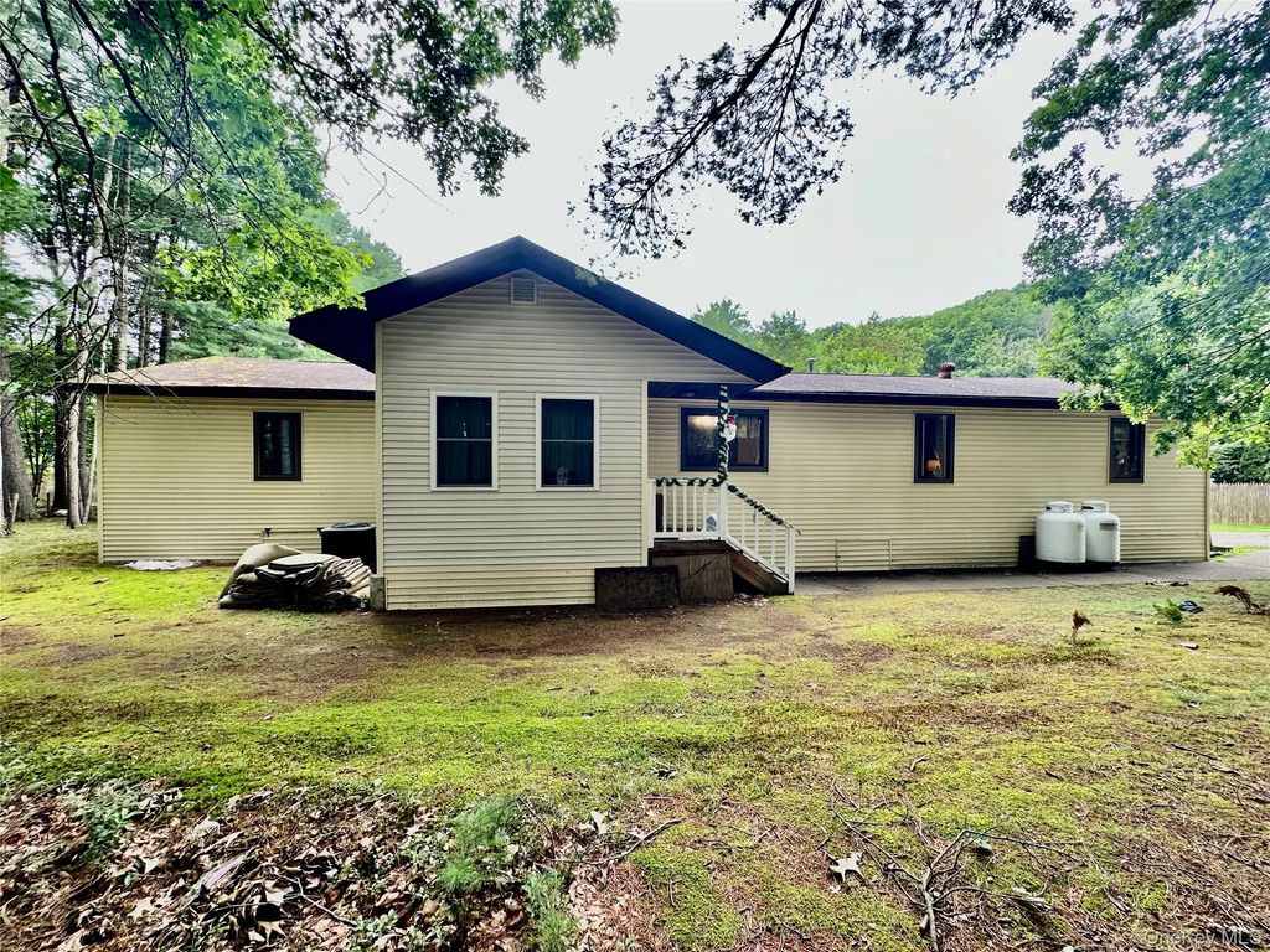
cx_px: 635
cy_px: 476
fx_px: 514
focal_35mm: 14
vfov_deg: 85.7
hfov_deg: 102.1
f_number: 2.2
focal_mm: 2.22
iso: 64
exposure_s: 1/99
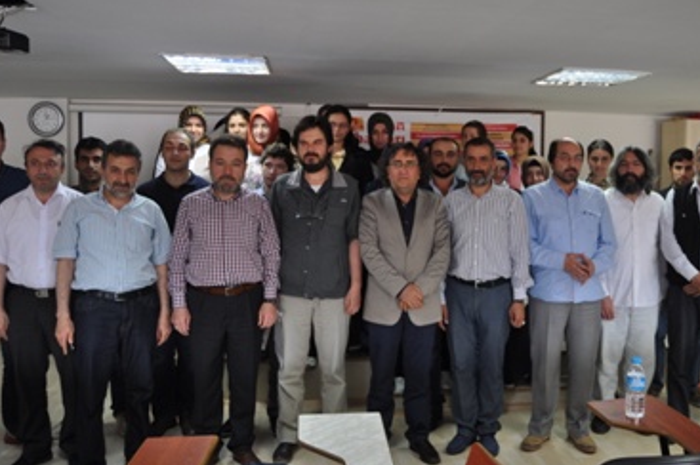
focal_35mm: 33
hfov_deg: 57.1
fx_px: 641
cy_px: 213
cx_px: 393
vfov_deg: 39.9
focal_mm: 18
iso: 500
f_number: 4
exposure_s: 1/60
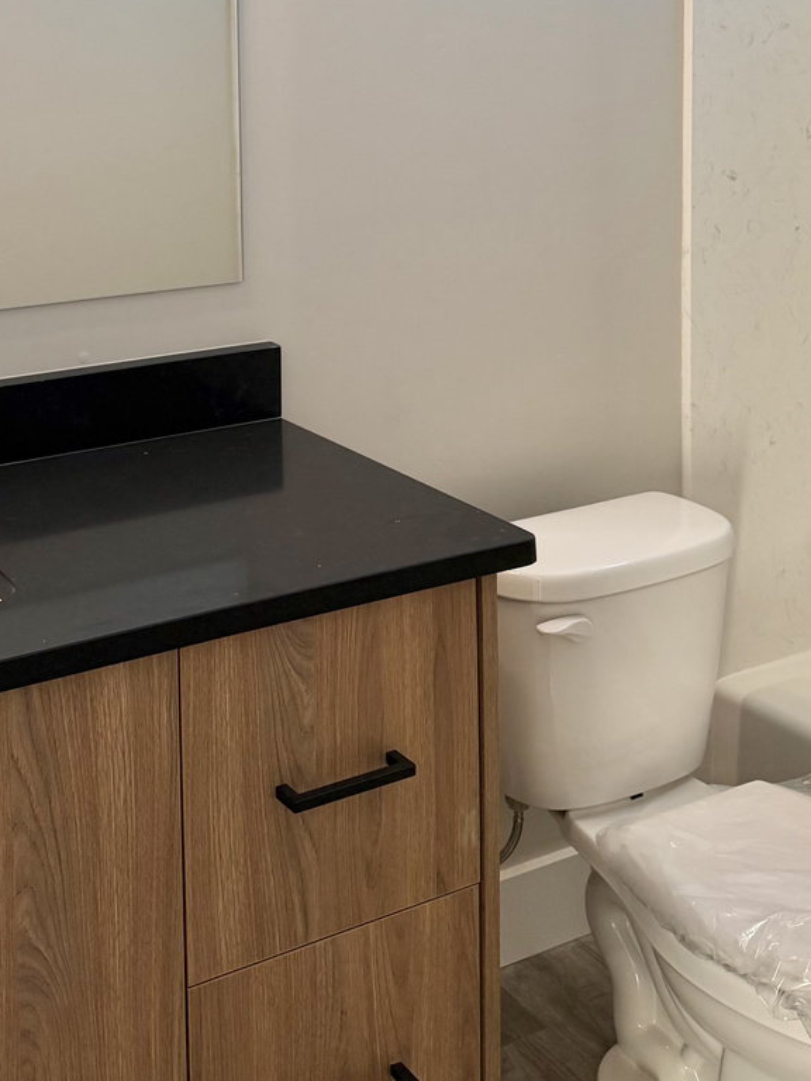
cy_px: 141
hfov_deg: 30.0
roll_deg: +1.6
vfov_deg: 37.5
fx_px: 1499
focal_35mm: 48
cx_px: 265
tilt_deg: -5.2
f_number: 1.78
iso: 200
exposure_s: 1/189
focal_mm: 6.76
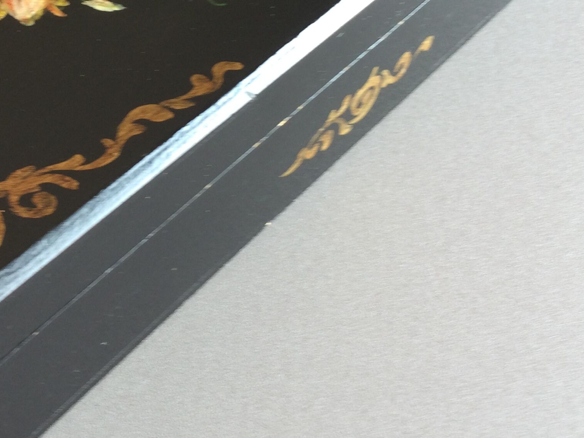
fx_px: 1131
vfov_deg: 21.7
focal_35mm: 67
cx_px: 80
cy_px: 85
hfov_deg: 28.1
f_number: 2.4
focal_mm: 3.3
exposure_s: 1/50
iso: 25
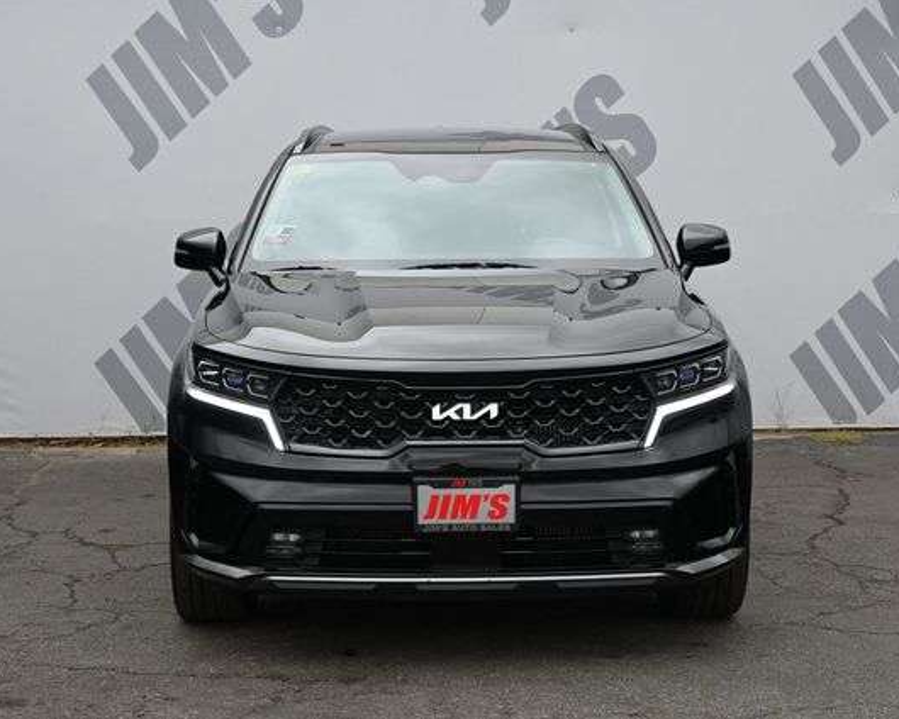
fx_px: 1809
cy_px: 360
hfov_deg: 27.9
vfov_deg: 22.5
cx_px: 456
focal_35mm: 68
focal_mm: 40
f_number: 5.6
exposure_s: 1/250
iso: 360
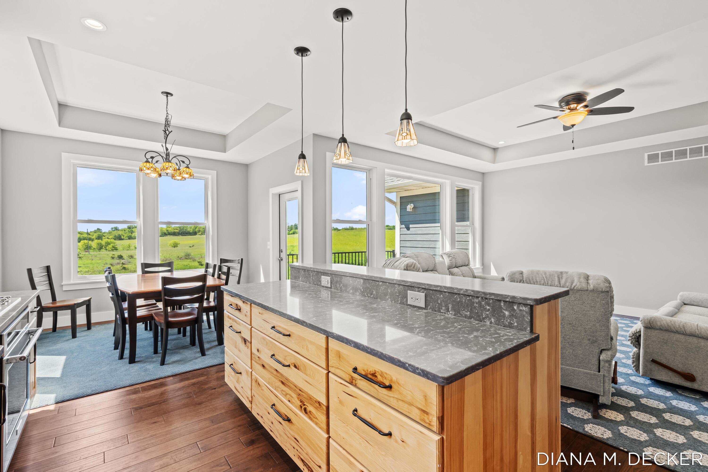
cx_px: 354
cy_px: 236
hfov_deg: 96.7
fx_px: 315
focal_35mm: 16
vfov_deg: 73.7
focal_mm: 16
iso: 250
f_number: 8
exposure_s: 1/15
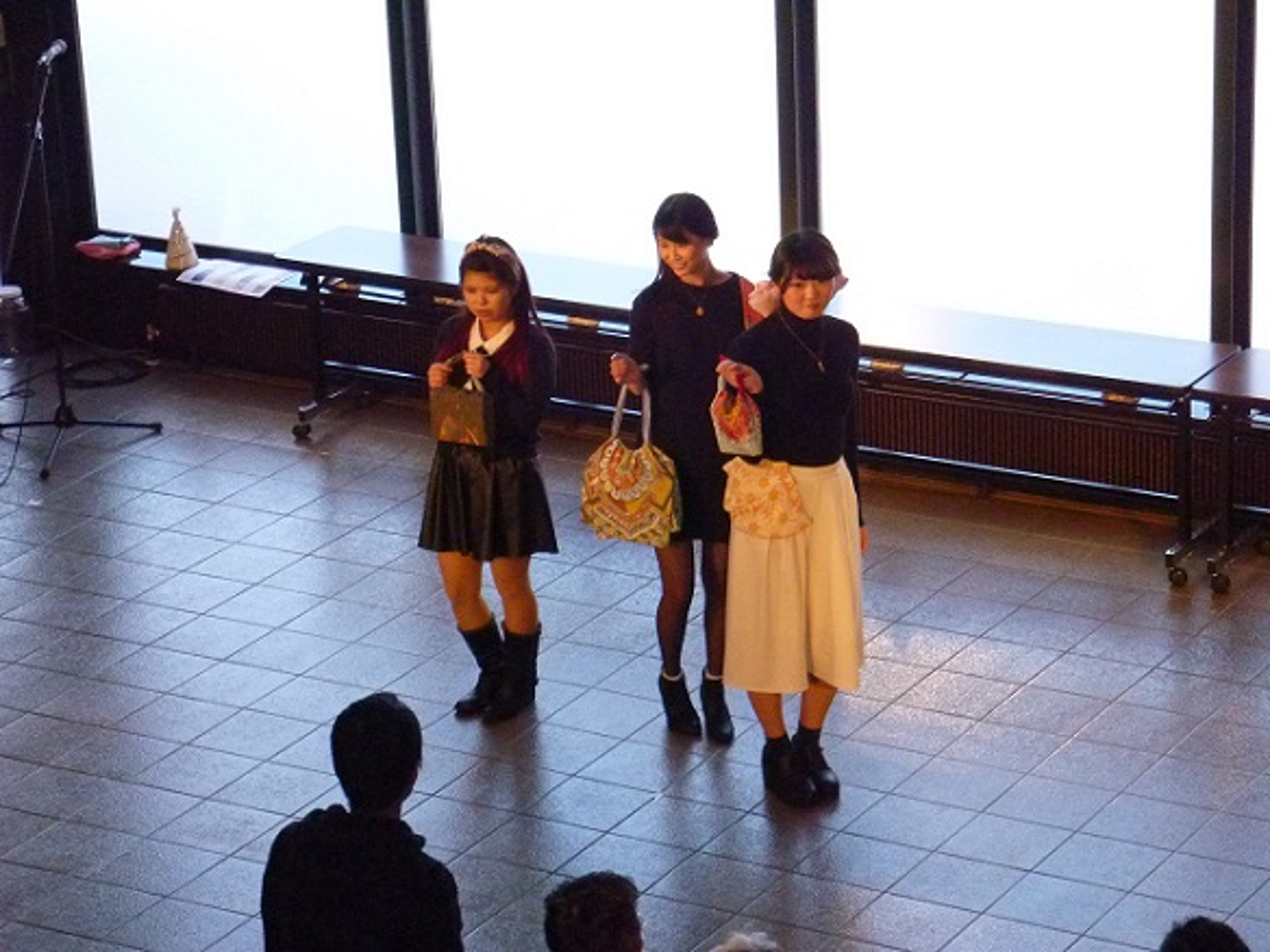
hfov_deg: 16.4
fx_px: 4403
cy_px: 476
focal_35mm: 120
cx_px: 635
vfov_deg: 12.3
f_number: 5.9
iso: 800
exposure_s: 1/200
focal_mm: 21.5
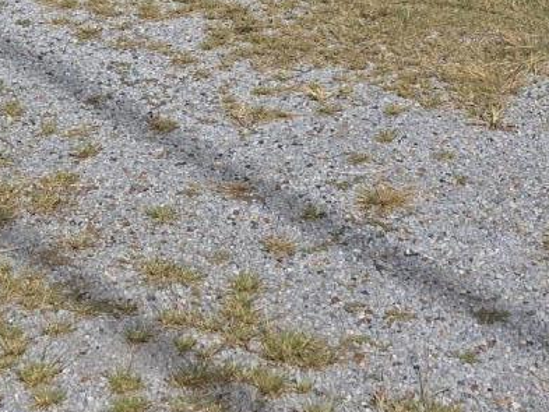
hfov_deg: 16.7
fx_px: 1856
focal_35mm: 117
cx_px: 113
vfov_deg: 11.0
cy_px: -520
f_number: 1.7
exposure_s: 1/7944
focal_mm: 6.3
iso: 64
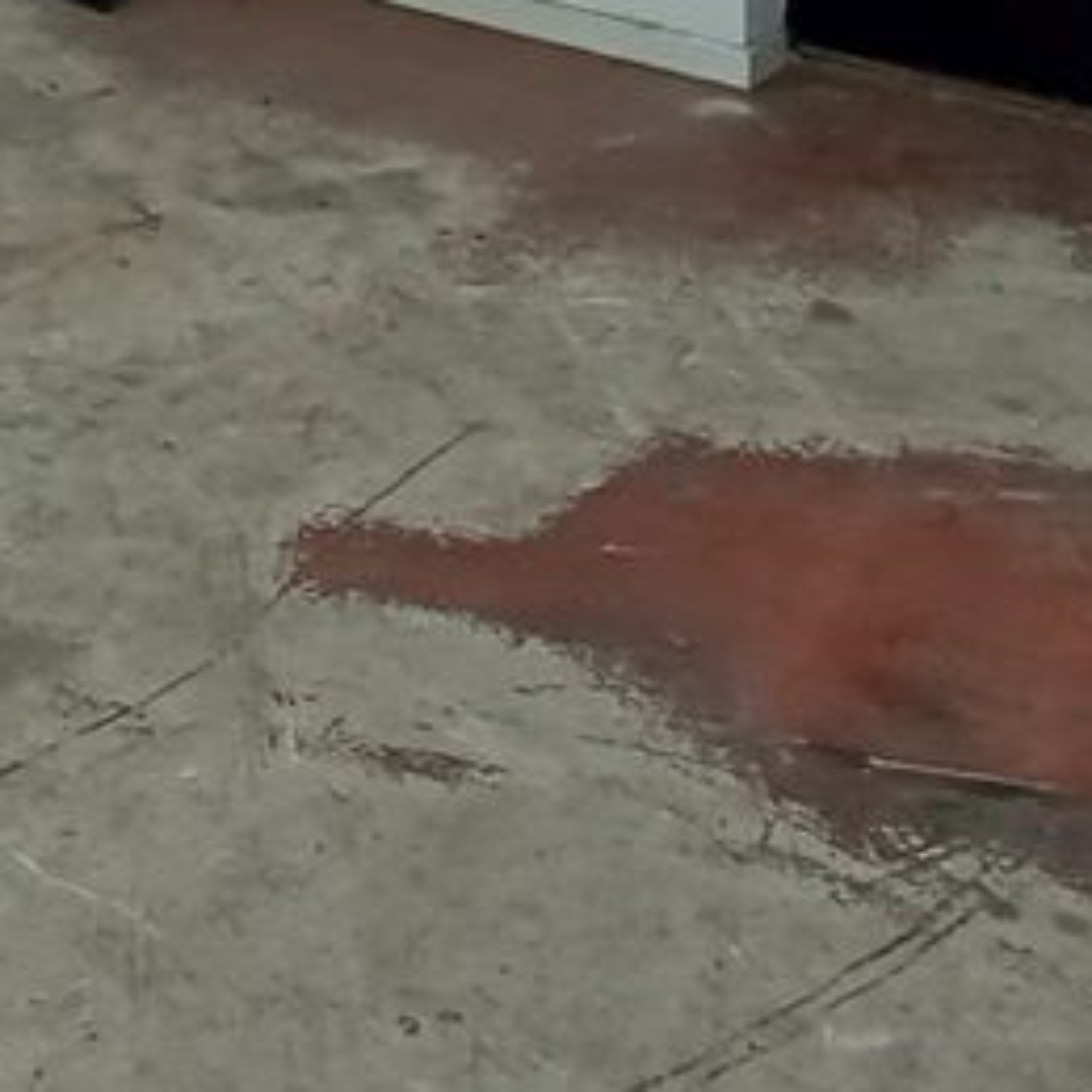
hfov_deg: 32.4
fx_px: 1749
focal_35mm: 49
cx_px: 42
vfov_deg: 27.2
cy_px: -435
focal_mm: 1.42
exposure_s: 1/50
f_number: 2.2
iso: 64
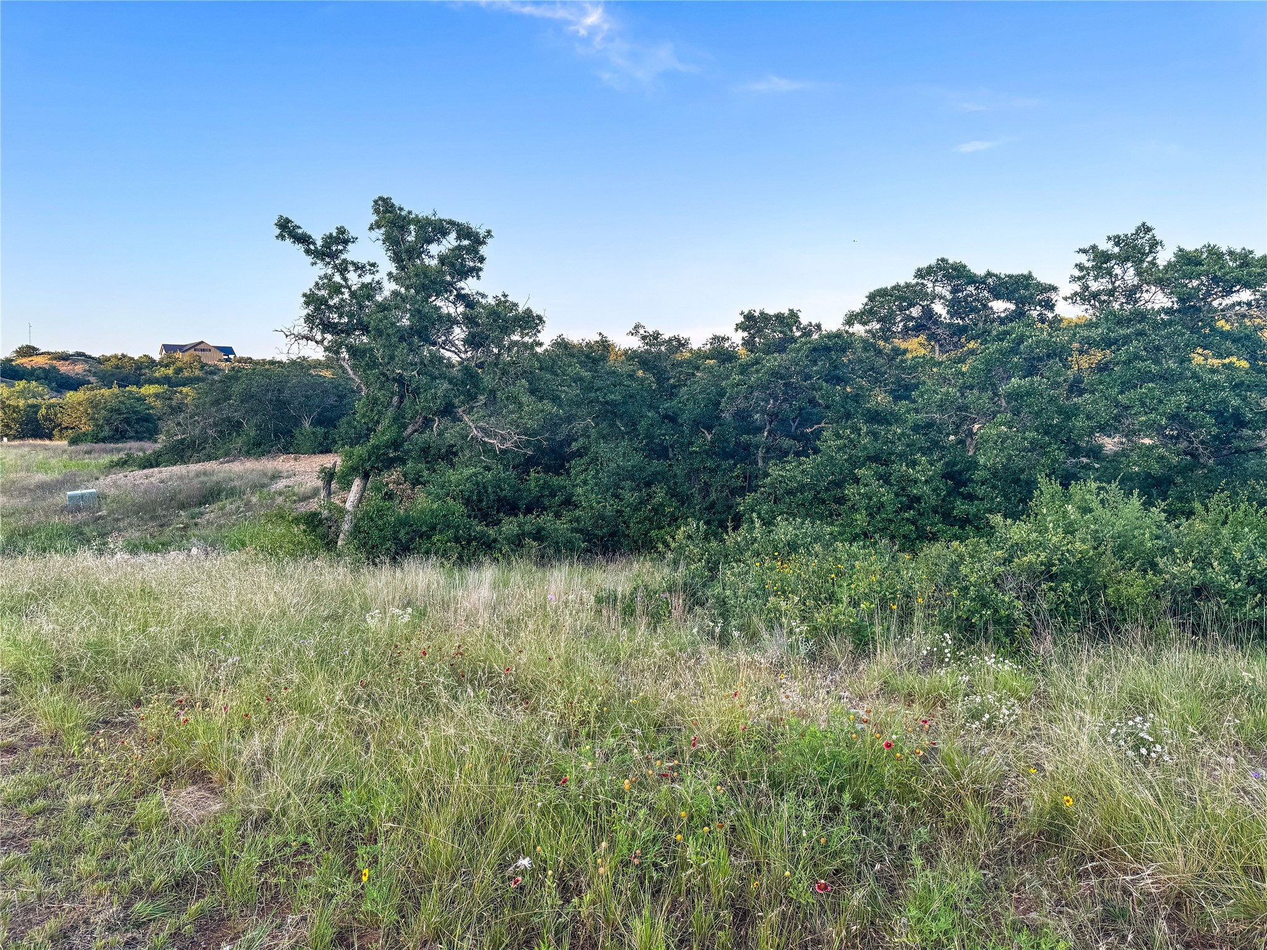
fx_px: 878
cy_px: 475
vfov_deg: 56.8
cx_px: 634
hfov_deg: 71.6
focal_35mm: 24
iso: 80
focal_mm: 6.76
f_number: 1.78
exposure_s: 1/593
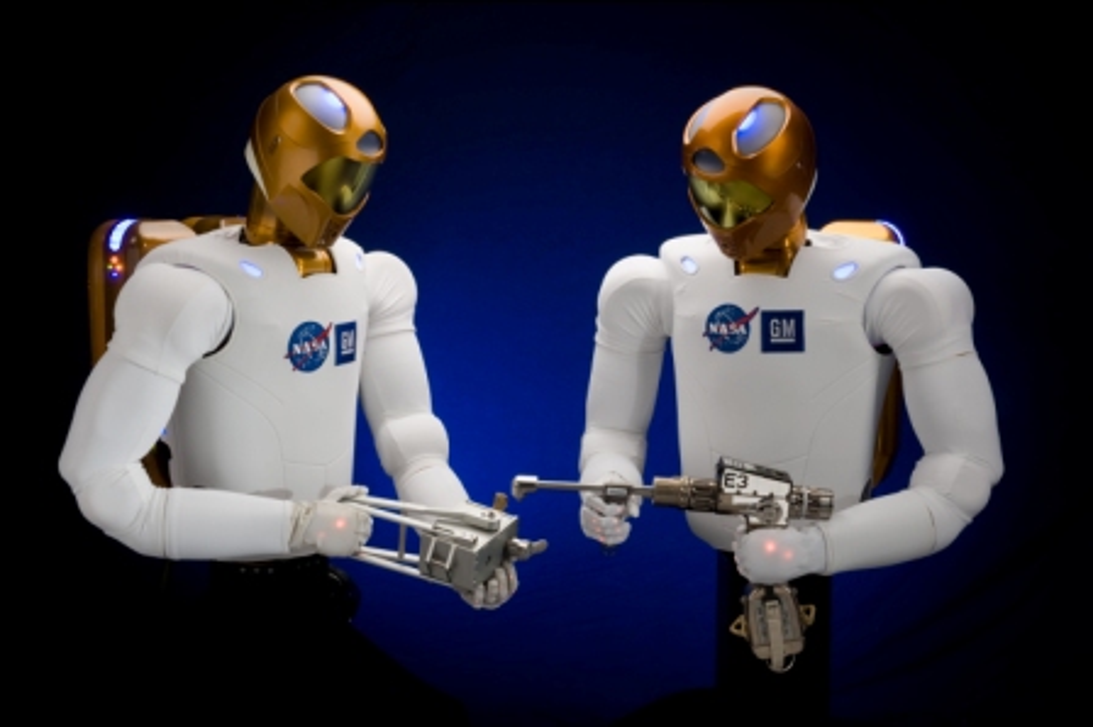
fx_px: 1760
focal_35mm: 58
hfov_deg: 34.5
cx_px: 546
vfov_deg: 23.3
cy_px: 364
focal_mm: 58
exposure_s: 5
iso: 100
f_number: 22
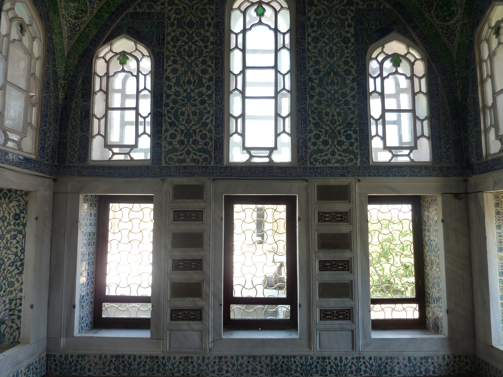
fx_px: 363
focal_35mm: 25
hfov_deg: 69.4
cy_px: 188
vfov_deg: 54.9
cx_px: 252
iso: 125
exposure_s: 1/50
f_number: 3.3
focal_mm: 4.1
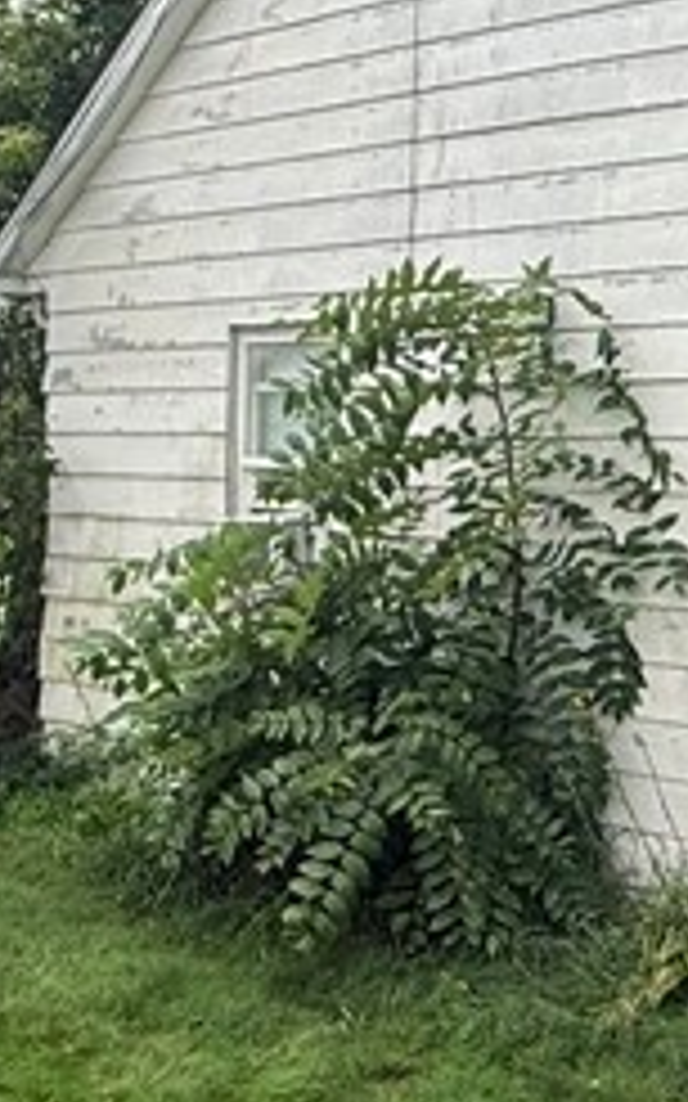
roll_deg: -0.6
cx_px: 769
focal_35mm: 62
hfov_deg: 20.0
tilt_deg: +3.1
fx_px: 1861
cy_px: 328
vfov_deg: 32.6
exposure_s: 1/306
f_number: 2.2
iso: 50
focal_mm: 2.22
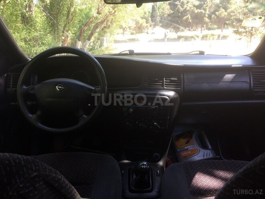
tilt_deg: -15.9
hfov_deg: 61.7
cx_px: 132
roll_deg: +2.0
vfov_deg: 48.2
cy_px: 100
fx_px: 222
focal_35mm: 29
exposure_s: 1/100
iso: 40
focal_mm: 4.15
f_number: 2.2
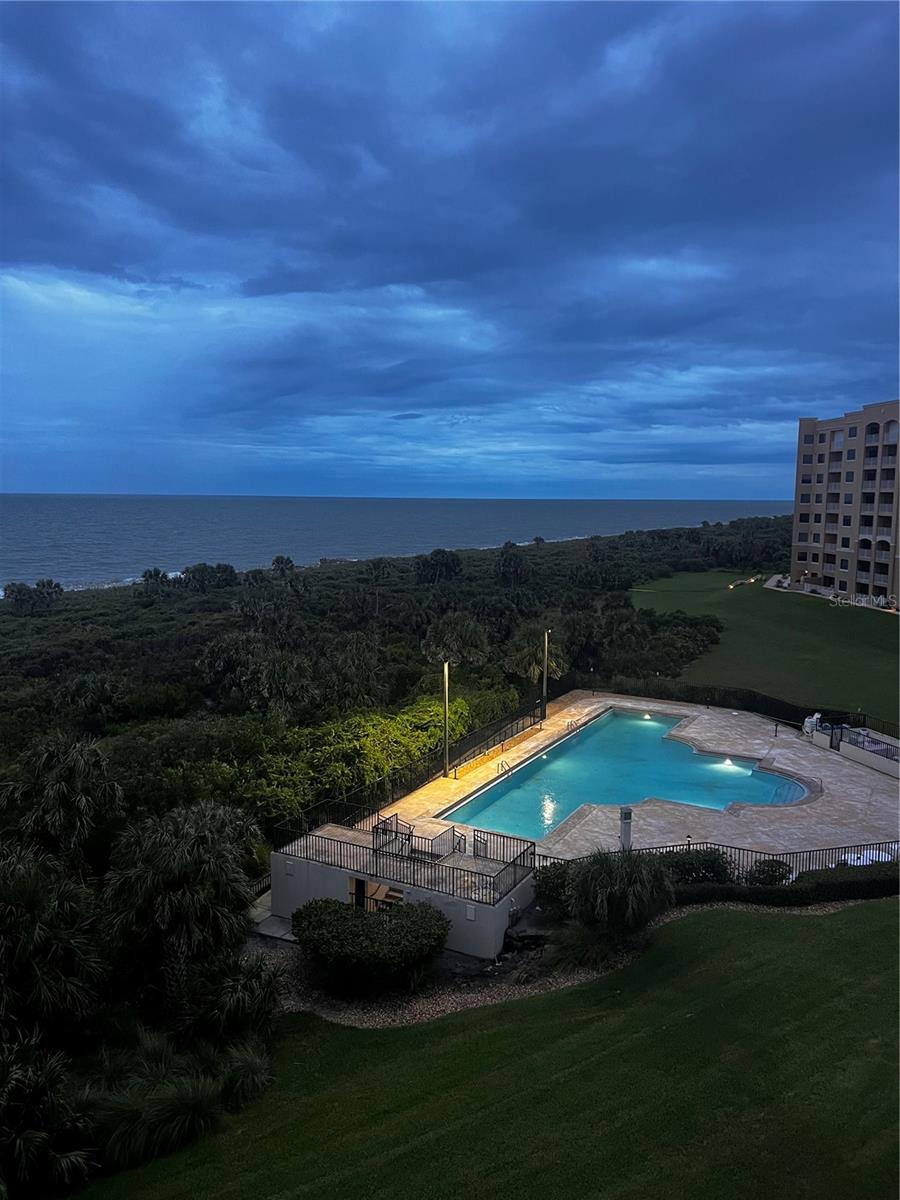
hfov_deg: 53.1
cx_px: 450
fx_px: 901
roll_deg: -0.7
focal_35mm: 26
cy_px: 600
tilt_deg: -6.9
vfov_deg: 67.3
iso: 400
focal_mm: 5.7
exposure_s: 1/60
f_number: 1.5
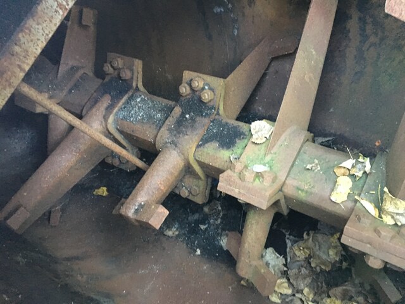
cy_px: 152
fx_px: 339
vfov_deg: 48.2
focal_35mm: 29
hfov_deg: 61.7
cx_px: 202
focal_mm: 4.15
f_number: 2.2
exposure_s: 1/15
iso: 320
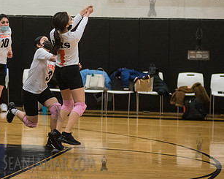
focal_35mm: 142
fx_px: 940
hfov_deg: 13.5
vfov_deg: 10.8
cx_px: 58
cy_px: 39
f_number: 3.2
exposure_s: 1/400
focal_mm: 80
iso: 5000
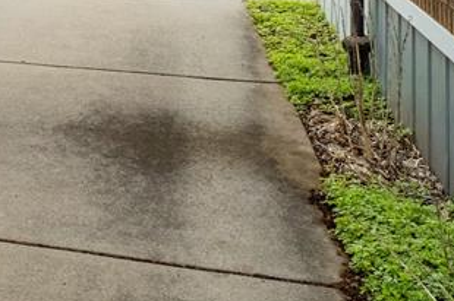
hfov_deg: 23.6
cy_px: -186
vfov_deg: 16.0
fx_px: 957
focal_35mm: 76
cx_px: -133
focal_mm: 15
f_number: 7.1
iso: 500
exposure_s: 1/250
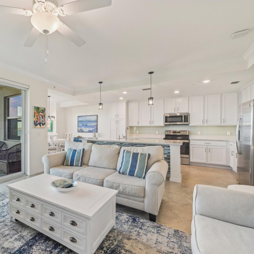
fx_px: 149
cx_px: 71
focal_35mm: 18
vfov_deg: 80.7
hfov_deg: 76.3
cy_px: 127
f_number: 8
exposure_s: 1/125
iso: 400
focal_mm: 14
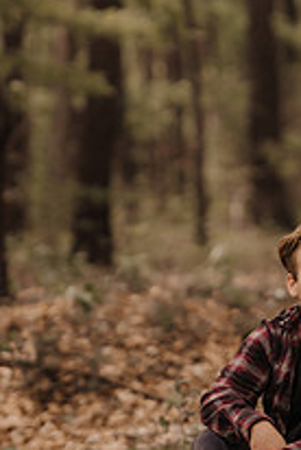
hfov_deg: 5.0
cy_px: 271
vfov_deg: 7.4
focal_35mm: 277
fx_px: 3462
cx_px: 270
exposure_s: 1/1000
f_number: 1.6
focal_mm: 85
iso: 125
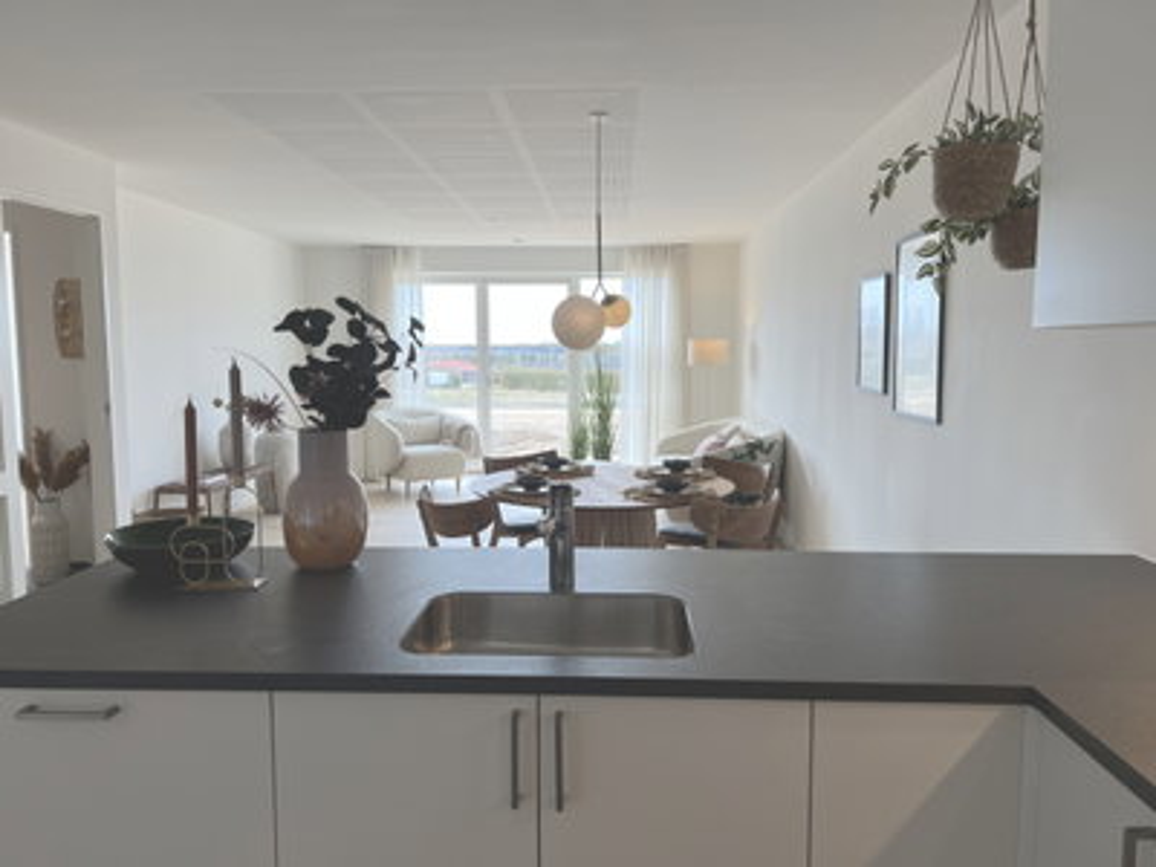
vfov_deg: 53.1
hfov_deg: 67.3
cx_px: 578
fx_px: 868
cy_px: 434
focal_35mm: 26
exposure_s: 1/174
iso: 40
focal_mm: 5.7
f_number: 1.5
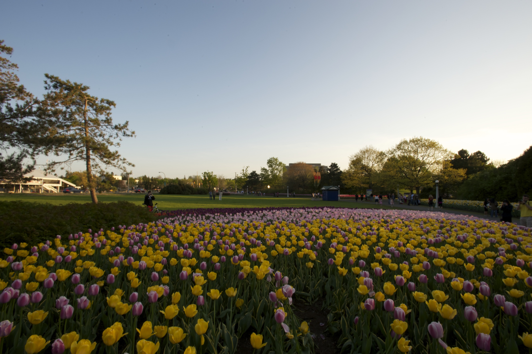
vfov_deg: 70.4
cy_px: 177
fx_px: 251
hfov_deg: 93.3
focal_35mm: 17
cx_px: 266
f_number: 22
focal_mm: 17
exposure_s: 1/15
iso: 200
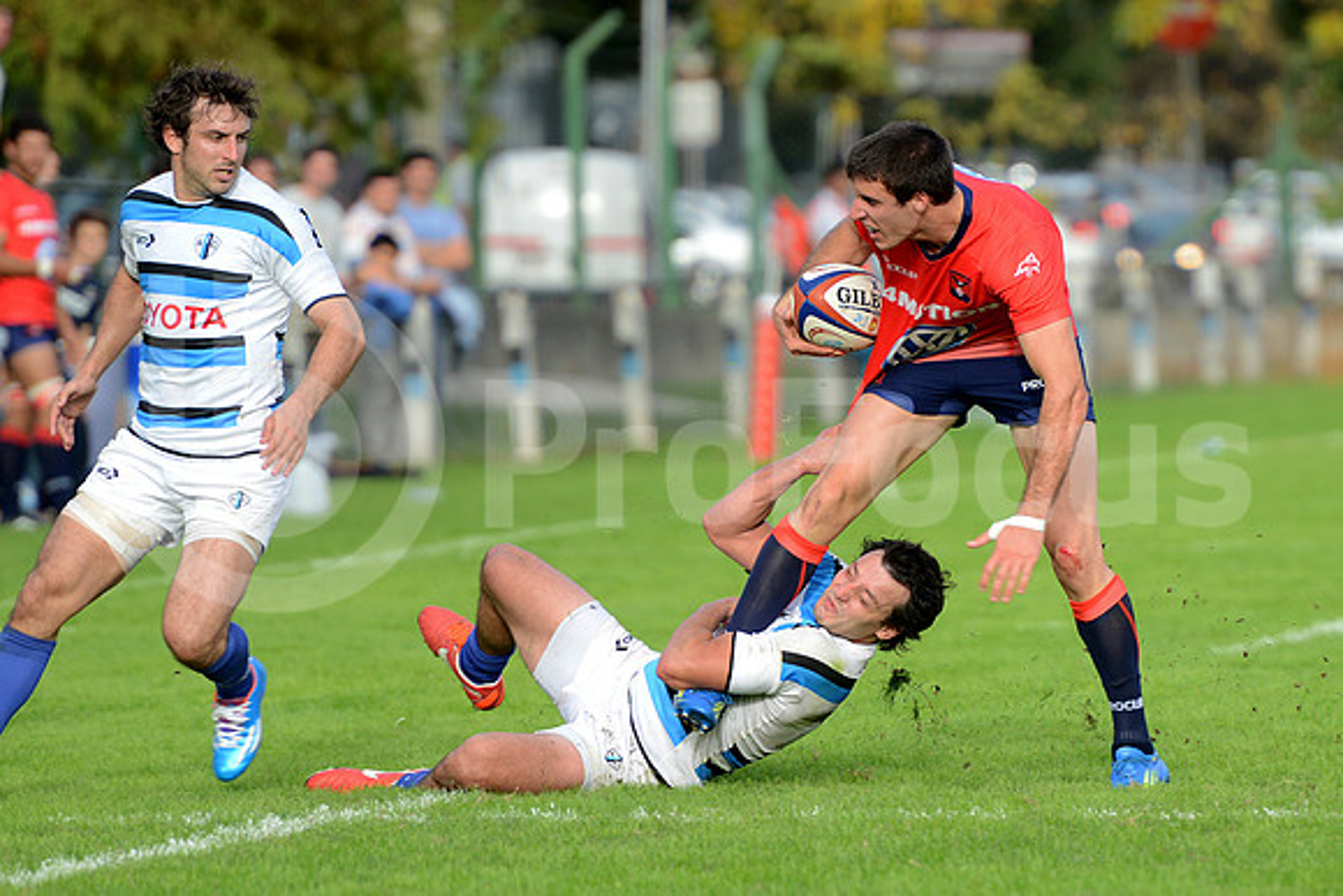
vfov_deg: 5.1
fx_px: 10074
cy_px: 448
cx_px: 672
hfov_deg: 7.6
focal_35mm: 270
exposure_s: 1/500
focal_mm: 270
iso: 500
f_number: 4
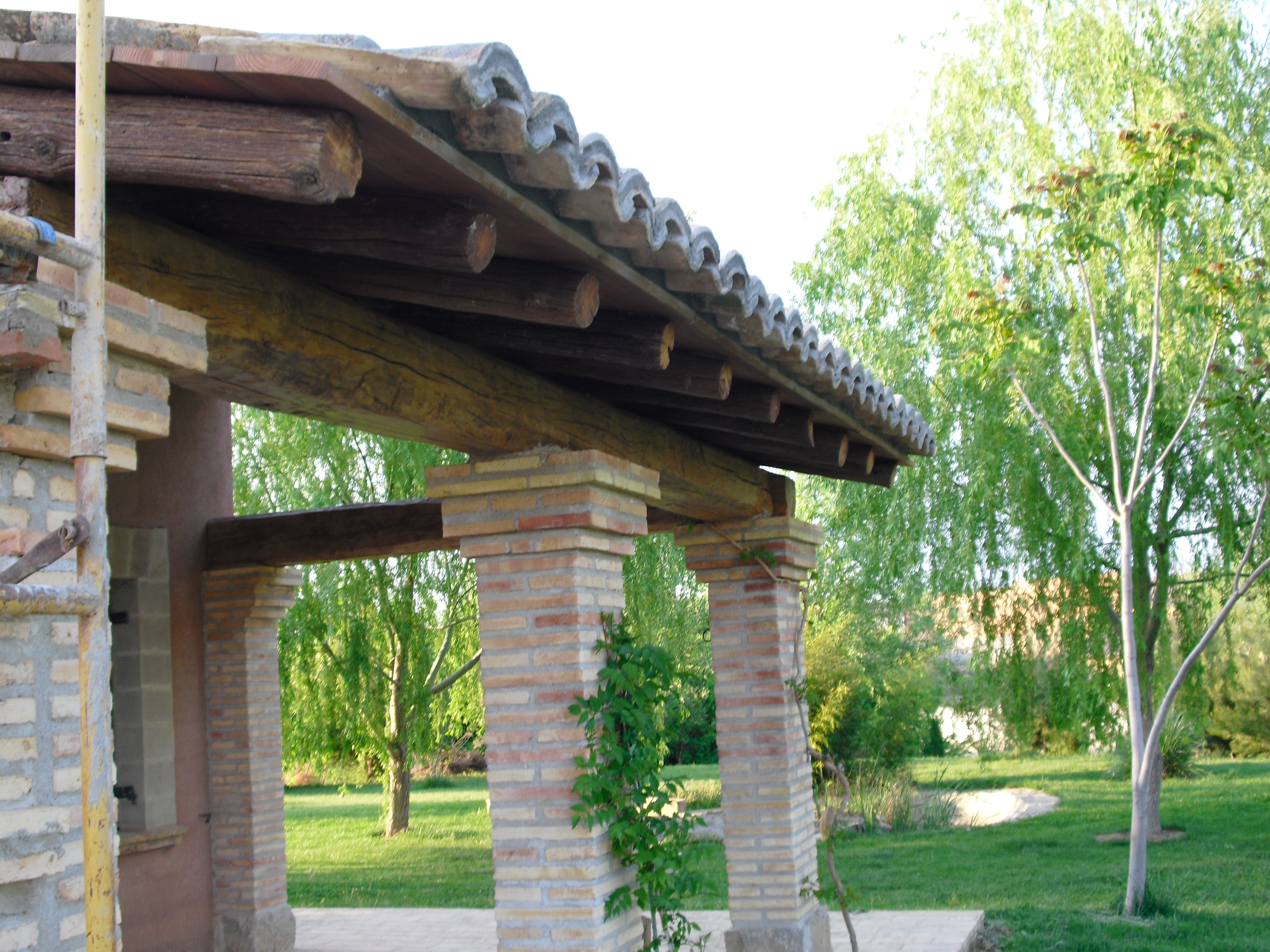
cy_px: 476
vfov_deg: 32.9
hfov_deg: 42.9
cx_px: 635
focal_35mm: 44
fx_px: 1614
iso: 100
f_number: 3.4
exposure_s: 1/80
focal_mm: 7.7
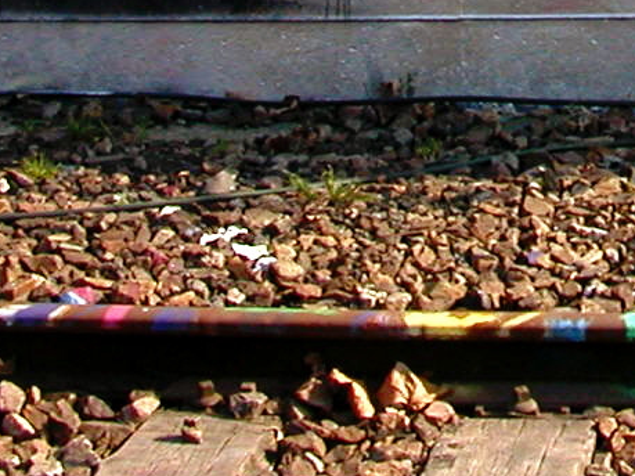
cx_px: 876
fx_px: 2366
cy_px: -260
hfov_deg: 14.5
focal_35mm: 129
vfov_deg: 11.0
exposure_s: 1/302
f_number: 4.5
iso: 100
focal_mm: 5.6
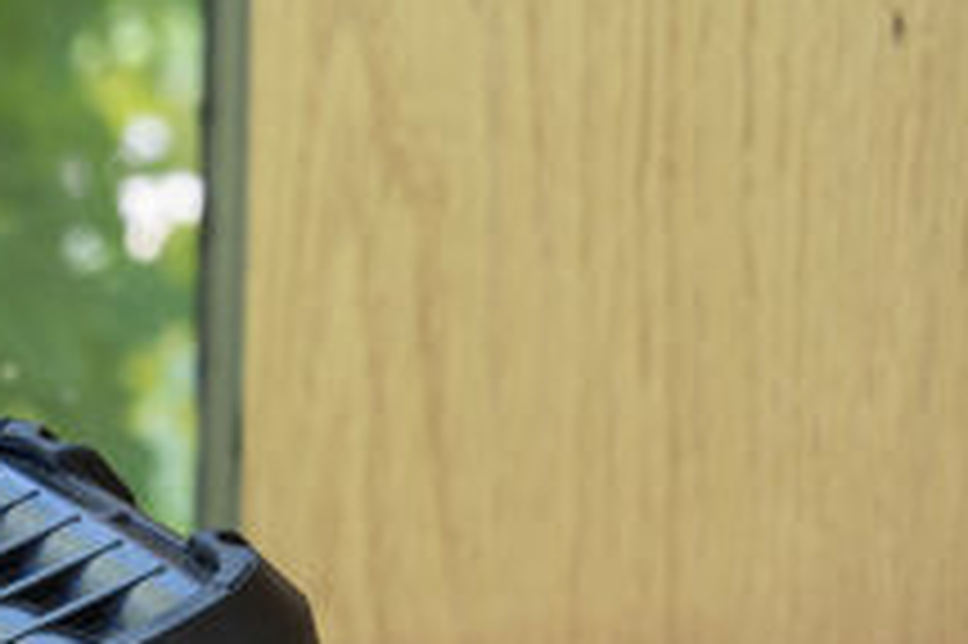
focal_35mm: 261
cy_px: 1110
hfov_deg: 7.8
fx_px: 7012
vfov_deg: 5.2
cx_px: -243
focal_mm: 70
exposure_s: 1/20
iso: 400
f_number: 8
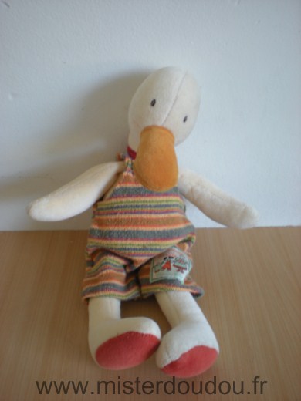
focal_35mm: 38
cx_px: 150
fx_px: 441
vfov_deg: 49.0
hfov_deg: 37.7
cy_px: 200
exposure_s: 1/9.7
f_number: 3.1
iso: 64
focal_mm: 6.3
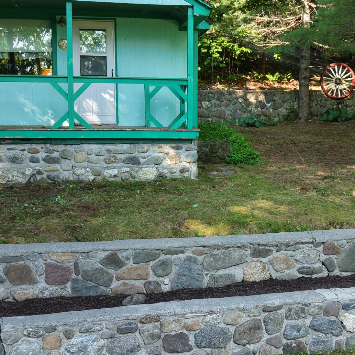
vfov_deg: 29.5
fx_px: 673
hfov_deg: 29.5
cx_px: 215
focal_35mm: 58
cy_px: 190
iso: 100
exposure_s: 1/100
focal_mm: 8.67
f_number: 1.8
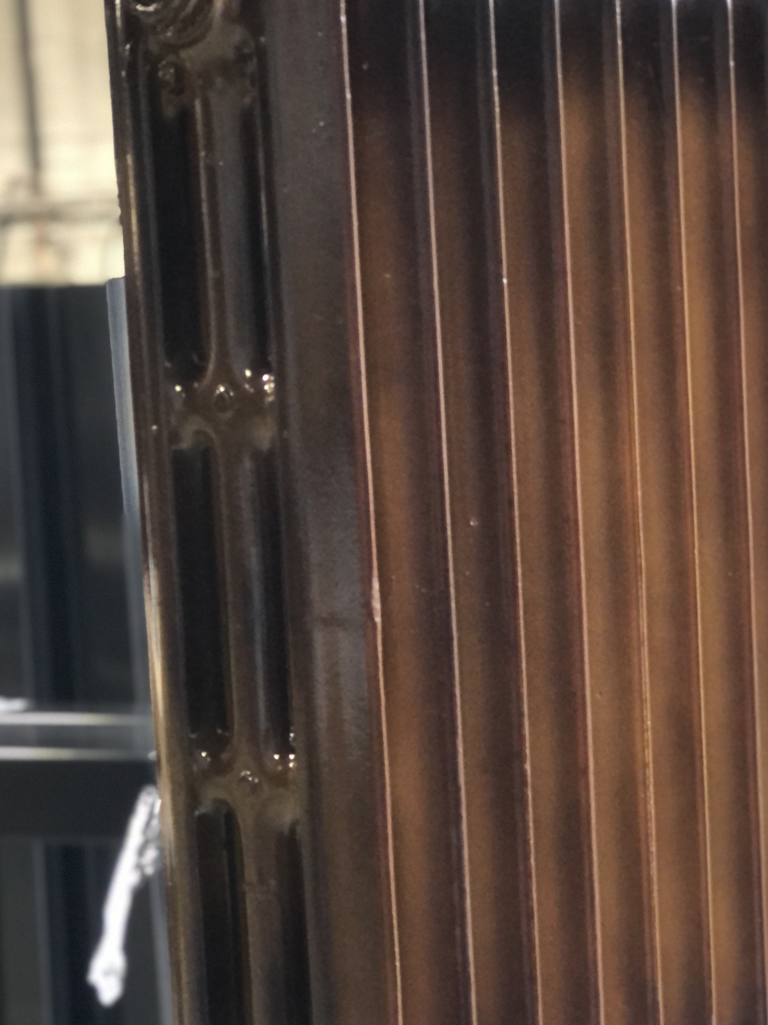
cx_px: 508
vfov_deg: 23.8
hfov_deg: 17.9
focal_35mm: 82
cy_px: 539
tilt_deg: -6.8
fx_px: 2426
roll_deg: +1.8
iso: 500
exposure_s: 1/30
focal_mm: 6.6
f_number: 2.8
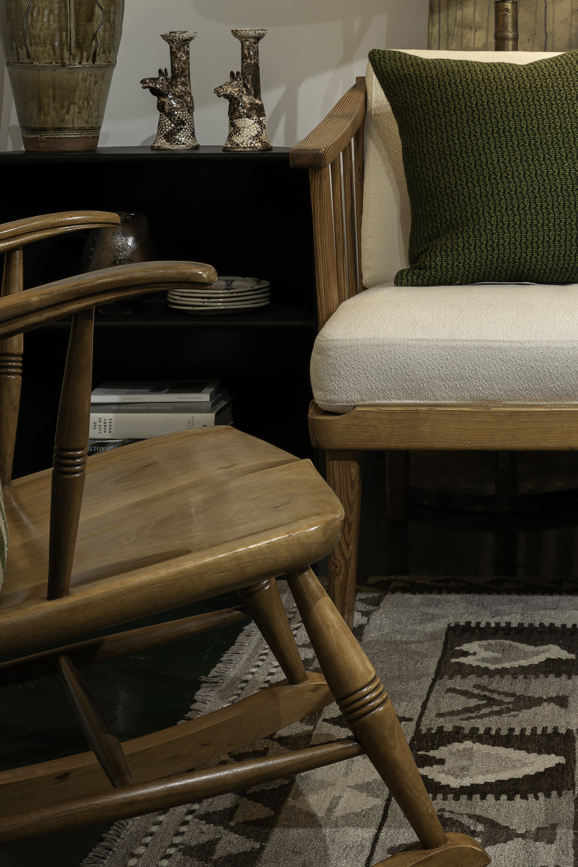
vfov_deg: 25.6
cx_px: 578
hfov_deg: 17.5
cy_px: 45
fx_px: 1830
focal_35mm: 76
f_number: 13
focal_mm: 37
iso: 320
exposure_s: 1/4
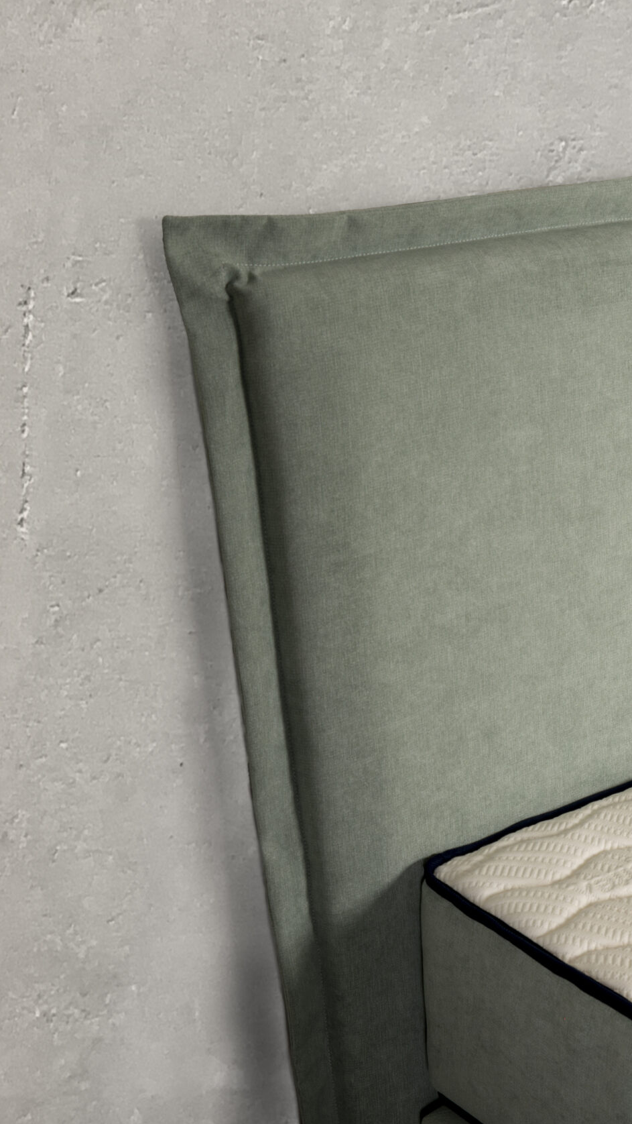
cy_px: 554
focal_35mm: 56
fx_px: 1668
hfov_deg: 19.9
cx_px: 788
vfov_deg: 37.2
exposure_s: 1/60
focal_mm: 35
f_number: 8
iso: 320
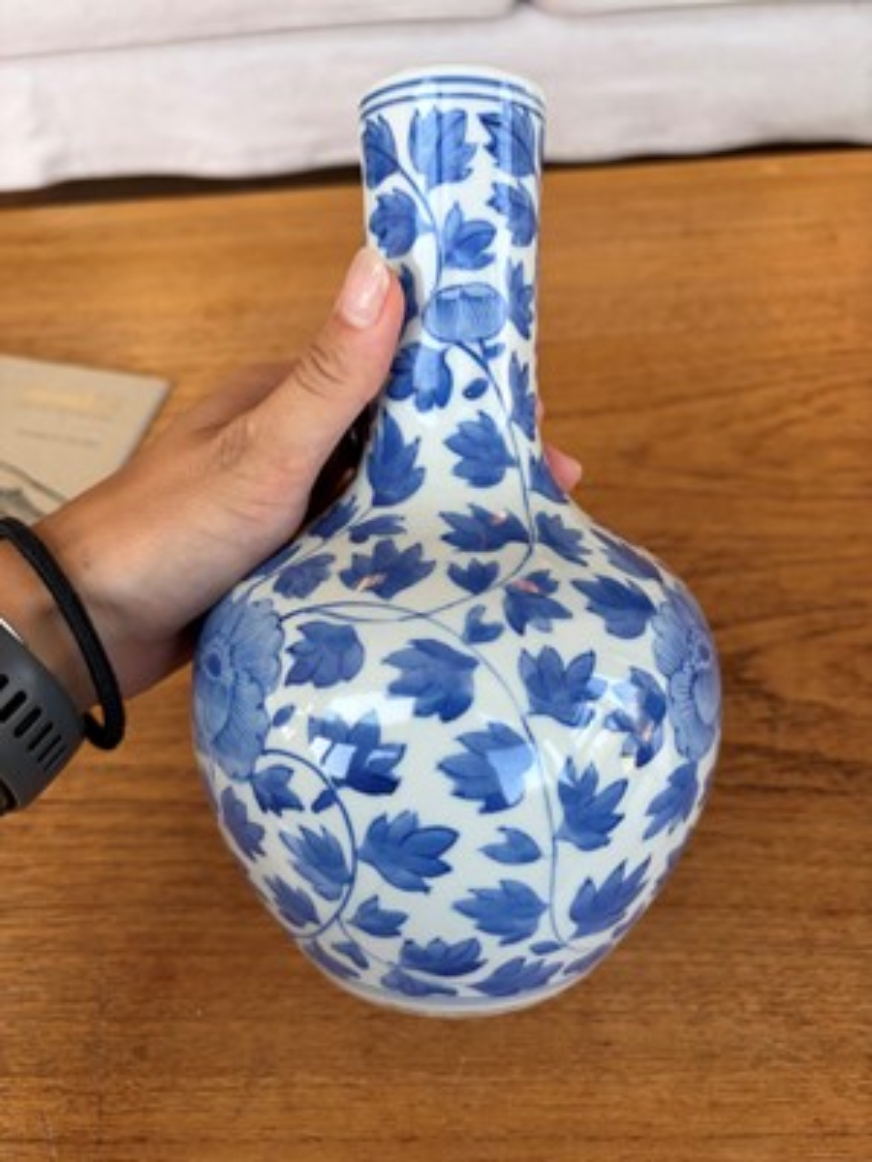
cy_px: 581
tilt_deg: -51.1
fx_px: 873
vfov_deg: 67.3
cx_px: 436
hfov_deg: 53.1
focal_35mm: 26
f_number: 1.6
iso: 50
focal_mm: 5.96
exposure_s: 1/122
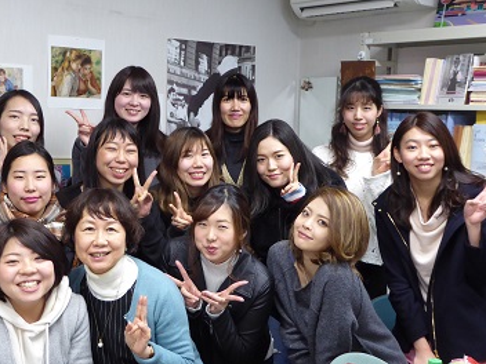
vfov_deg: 27.0
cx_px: 166
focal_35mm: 54
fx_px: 758
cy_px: 199
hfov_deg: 35.2
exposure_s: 1/25
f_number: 3.8
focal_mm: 7.2
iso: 400
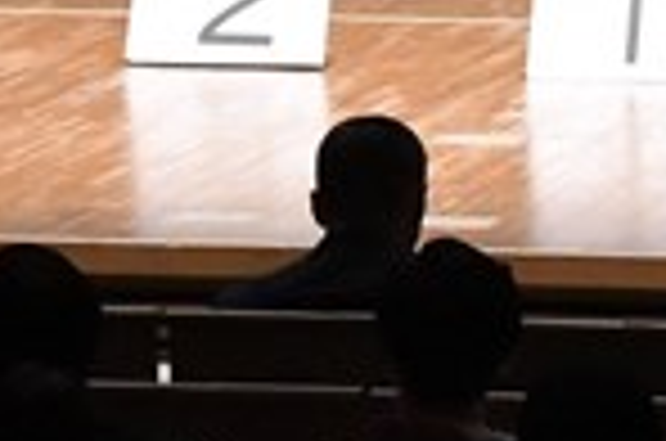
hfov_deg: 3.4
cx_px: 434
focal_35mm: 614
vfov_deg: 2.2
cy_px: -392
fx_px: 11335
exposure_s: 1/400
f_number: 5.6
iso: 8000
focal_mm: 78
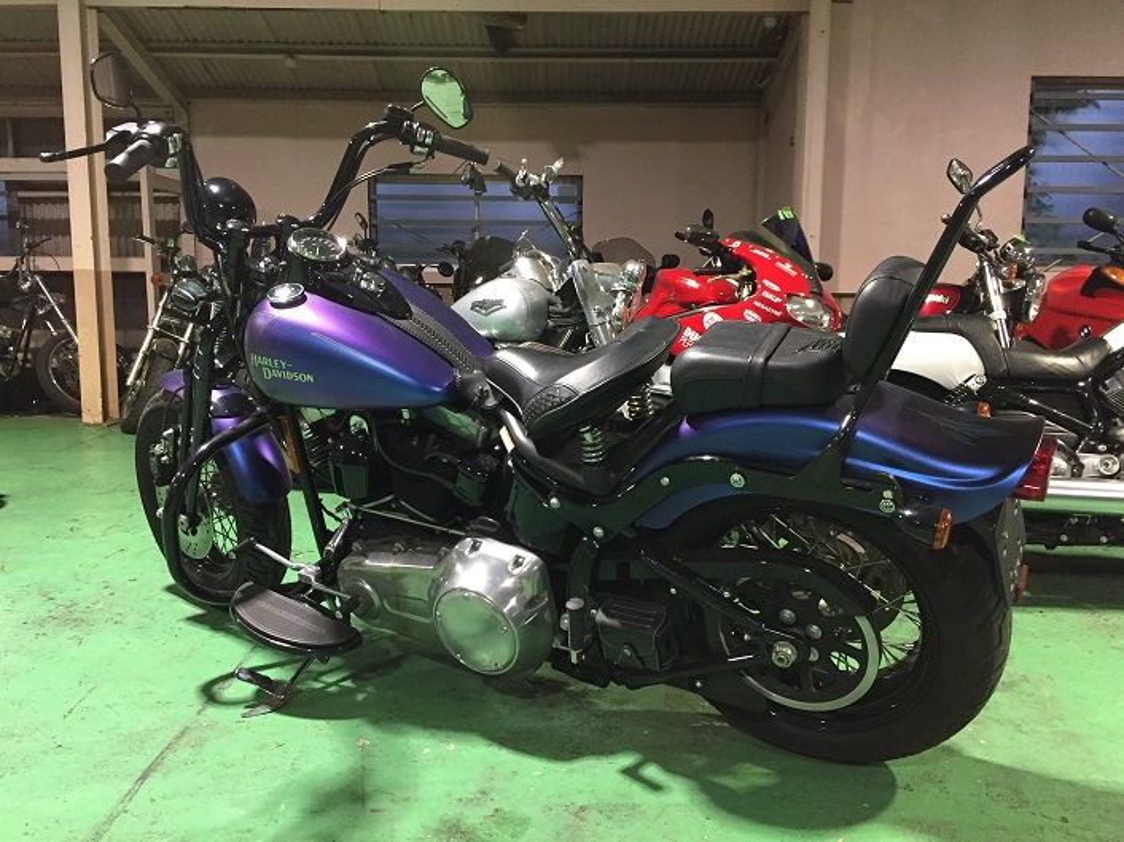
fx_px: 941
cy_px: 421
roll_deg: -0.7
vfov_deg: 48.2
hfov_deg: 61.7
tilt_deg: -8.7
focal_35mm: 29
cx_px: 562
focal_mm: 4.15
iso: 200
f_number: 2.2
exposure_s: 1/30
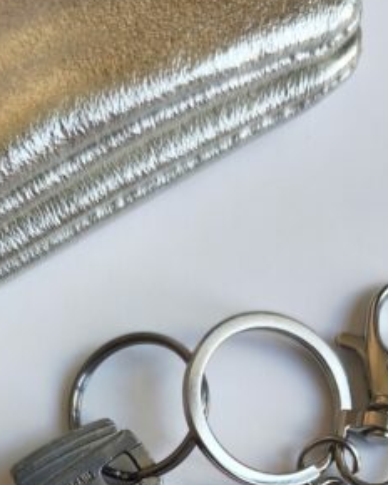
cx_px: 189
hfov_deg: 24.6
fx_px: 890
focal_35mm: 62
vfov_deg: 26.8
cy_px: 590
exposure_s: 1/99.9
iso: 100
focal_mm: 6.18
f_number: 1.65
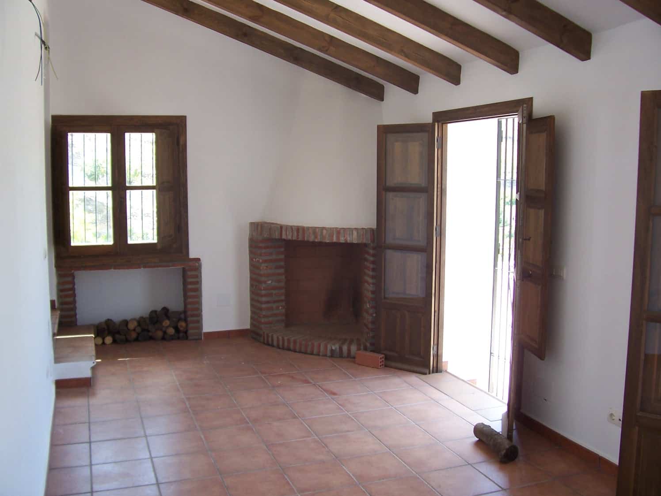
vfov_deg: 41.8
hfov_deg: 54.0
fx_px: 649
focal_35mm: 34
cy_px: 248
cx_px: 330
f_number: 2.7
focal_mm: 5.6
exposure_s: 1/60
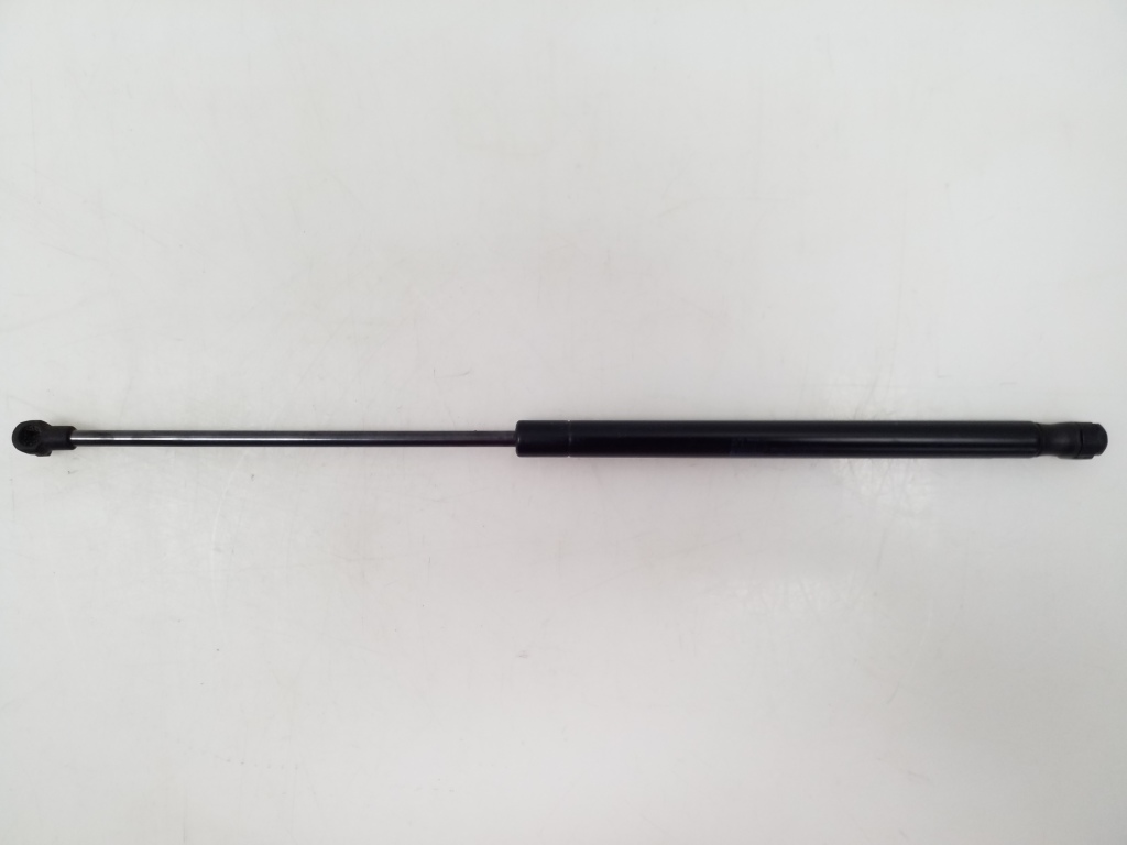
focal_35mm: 27
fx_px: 879
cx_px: 564
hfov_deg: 65.3
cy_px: 422
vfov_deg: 51.4
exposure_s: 1/50
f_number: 1.9
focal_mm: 3.6
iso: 64
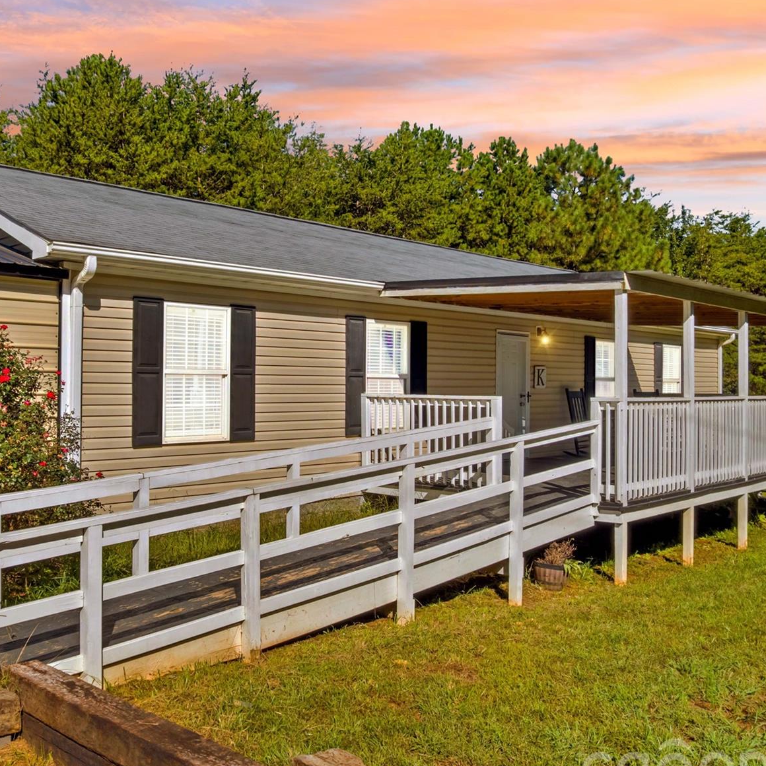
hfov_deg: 49.4
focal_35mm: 33
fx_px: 826
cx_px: 303
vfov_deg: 49.7
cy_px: 369
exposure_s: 1/2000
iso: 130
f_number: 2.8
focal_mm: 8.38
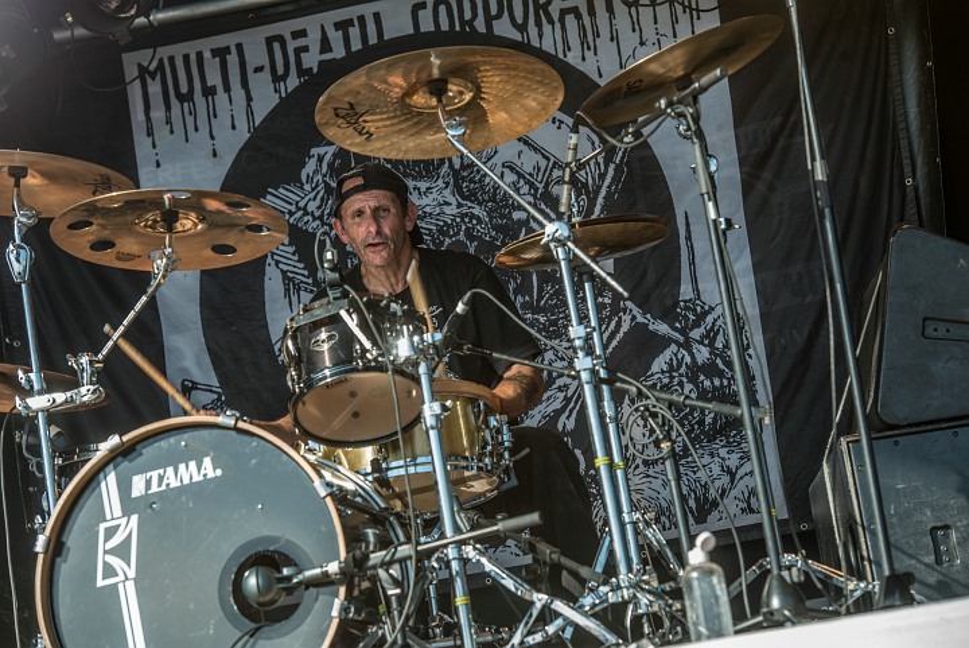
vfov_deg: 11.3
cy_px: 324
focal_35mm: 122
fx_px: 3286
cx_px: 484
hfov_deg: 16.8
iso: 50
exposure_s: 1/125
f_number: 5.6
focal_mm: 122
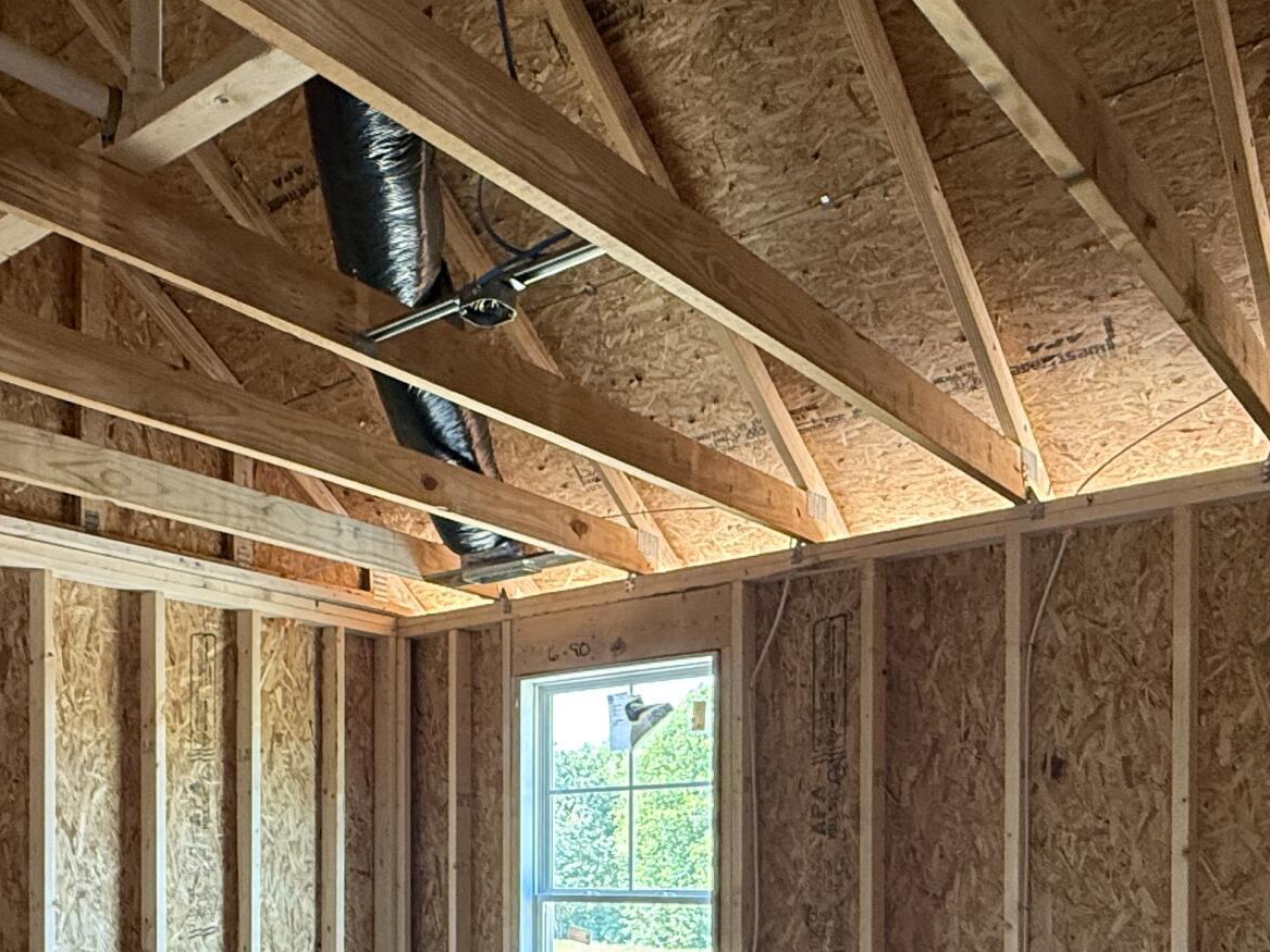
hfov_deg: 50.6
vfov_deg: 36.7
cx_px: 439
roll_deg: -0.1
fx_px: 1321
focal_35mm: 36
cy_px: 886
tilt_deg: +0.1
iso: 320
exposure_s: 1/99
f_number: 2.2
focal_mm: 2.22
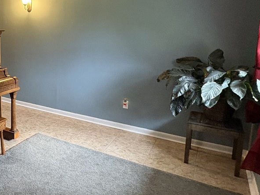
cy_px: 67
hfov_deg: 46.7
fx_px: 255
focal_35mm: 34
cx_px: 11
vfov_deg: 41.3
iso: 500
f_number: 2.2
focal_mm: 2.22
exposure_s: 1/60
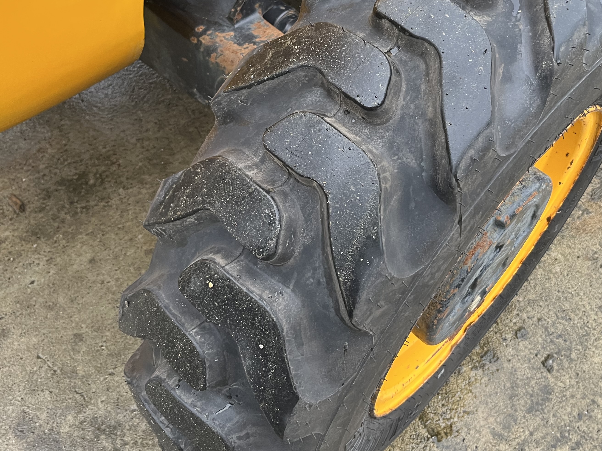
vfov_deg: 35.2
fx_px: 696
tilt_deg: -47.6
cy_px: 118
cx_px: 371
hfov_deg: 46.4
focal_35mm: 40
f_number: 1.6
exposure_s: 1/95
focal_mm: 5.1
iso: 125
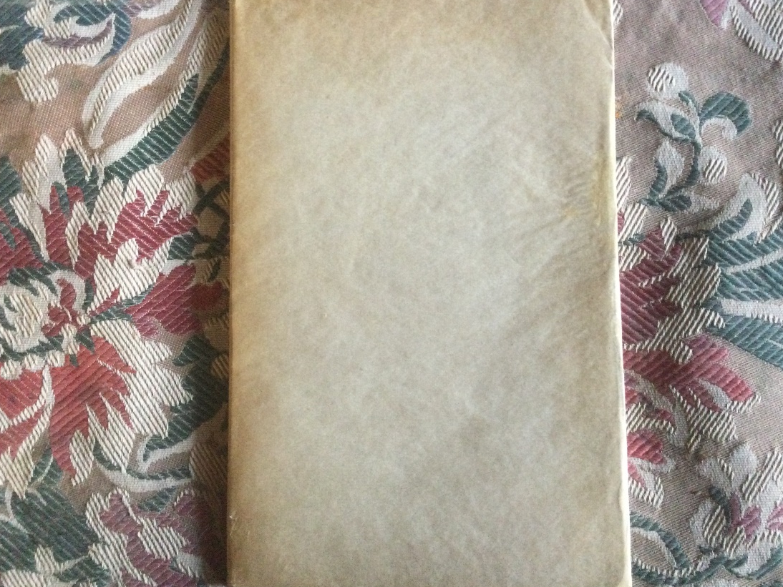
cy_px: 272
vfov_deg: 41.8
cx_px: 396
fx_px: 769
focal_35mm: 34
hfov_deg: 53.9
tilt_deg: -85.8
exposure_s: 1/17
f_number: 2.4
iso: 200
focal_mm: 3.3
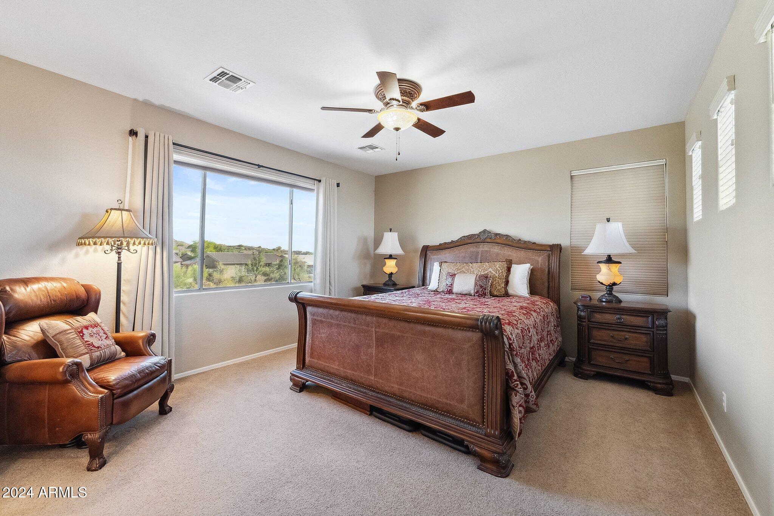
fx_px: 301
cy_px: 258
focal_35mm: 14
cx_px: 387
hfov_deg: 104.3
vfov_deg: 81.2
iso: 2500
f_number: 9
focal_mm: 14
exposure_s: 1/13
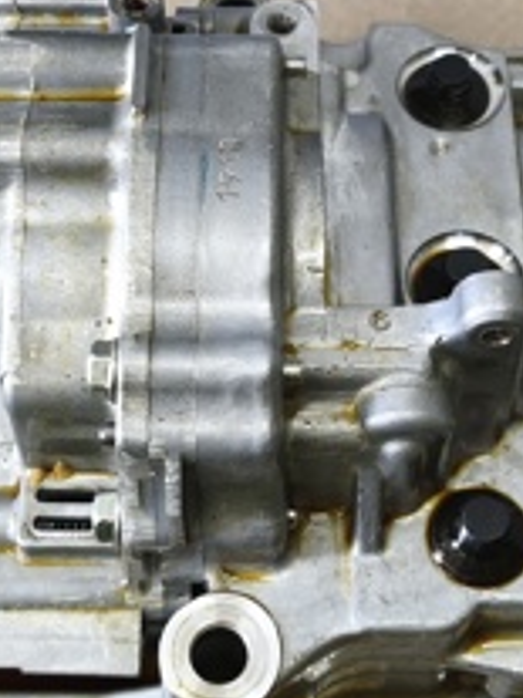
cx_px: 277
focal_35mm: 71
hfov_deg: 20.7
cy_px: 196
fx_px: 1432
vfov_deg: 27.1
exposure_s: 1/43.3
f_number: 1.7
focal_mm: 5.35
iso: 320
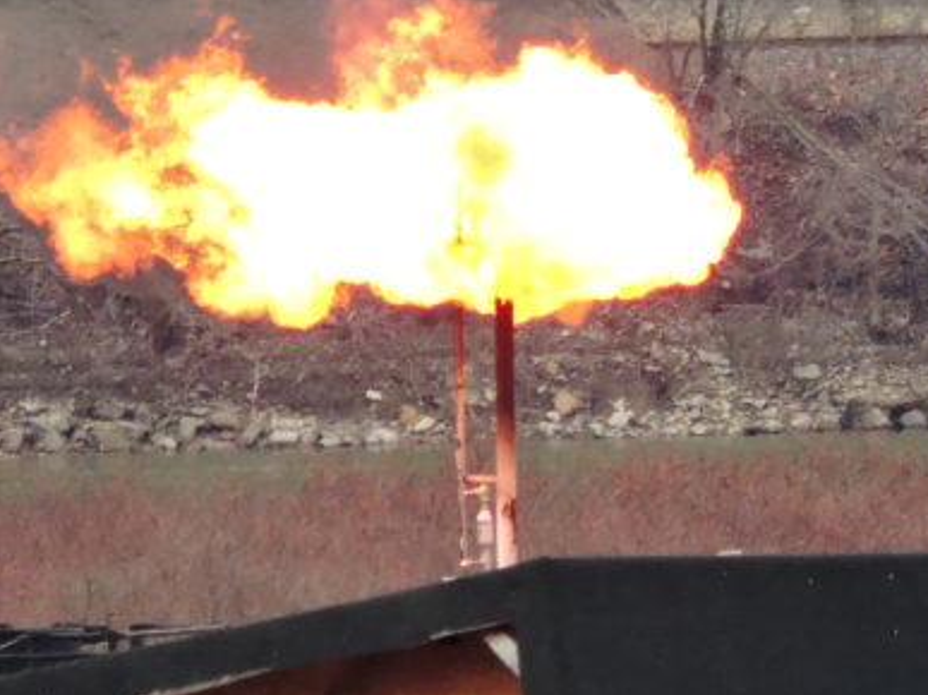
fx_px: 57084
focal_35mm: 2130
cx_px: 703
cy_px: 238
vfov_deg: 0.7
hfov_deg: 0.9
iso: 400
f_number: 5.1
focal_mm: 133.8
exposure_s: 1/500
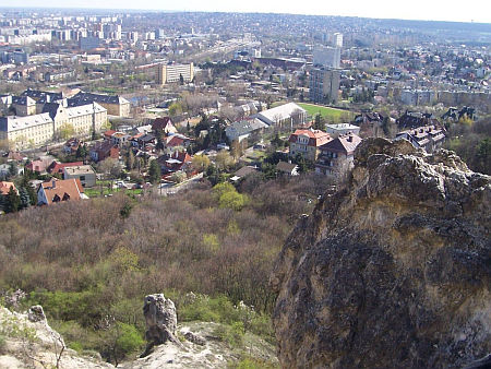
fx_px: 596
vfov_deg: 34.4
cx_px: 246
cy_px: 184
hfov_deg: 44.8
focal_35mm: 42
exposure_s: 1/180
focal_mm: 7
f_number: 5.6
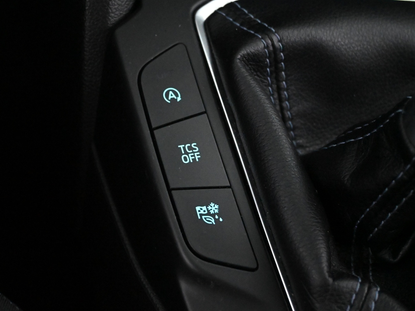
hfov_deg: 35.2
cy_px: 158
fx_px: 654
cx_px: 180
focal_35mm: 55
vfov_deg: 26.8
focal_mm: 33
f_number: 5
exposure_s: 1/50
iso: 11400
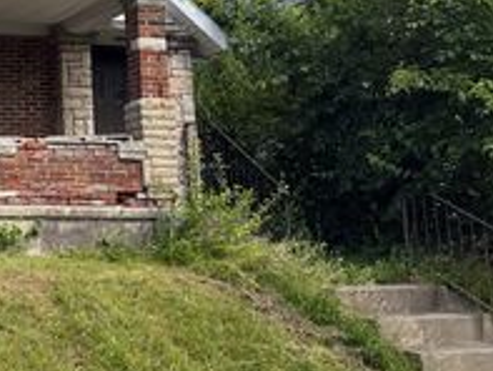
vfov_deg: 23.5
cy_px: 46
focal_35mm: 61
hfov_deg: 28.2
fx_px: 869
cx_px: -75
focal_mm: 6.76
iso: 100
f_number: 1.78
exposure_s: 1/3953
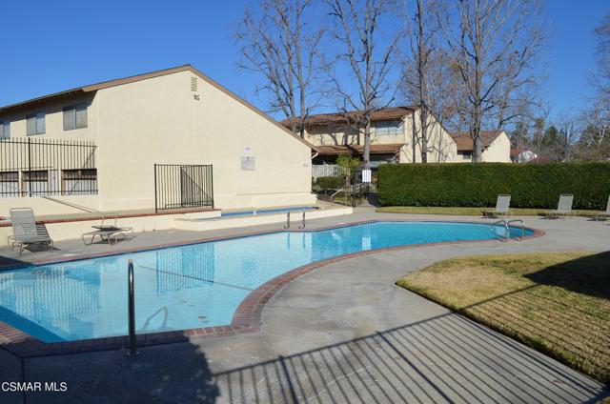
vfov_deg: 47.7
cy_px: 202
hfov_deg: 67.5
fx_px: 457
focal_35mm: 27
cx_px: 305
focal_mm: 18
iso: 100
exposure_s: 1/320
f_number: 9
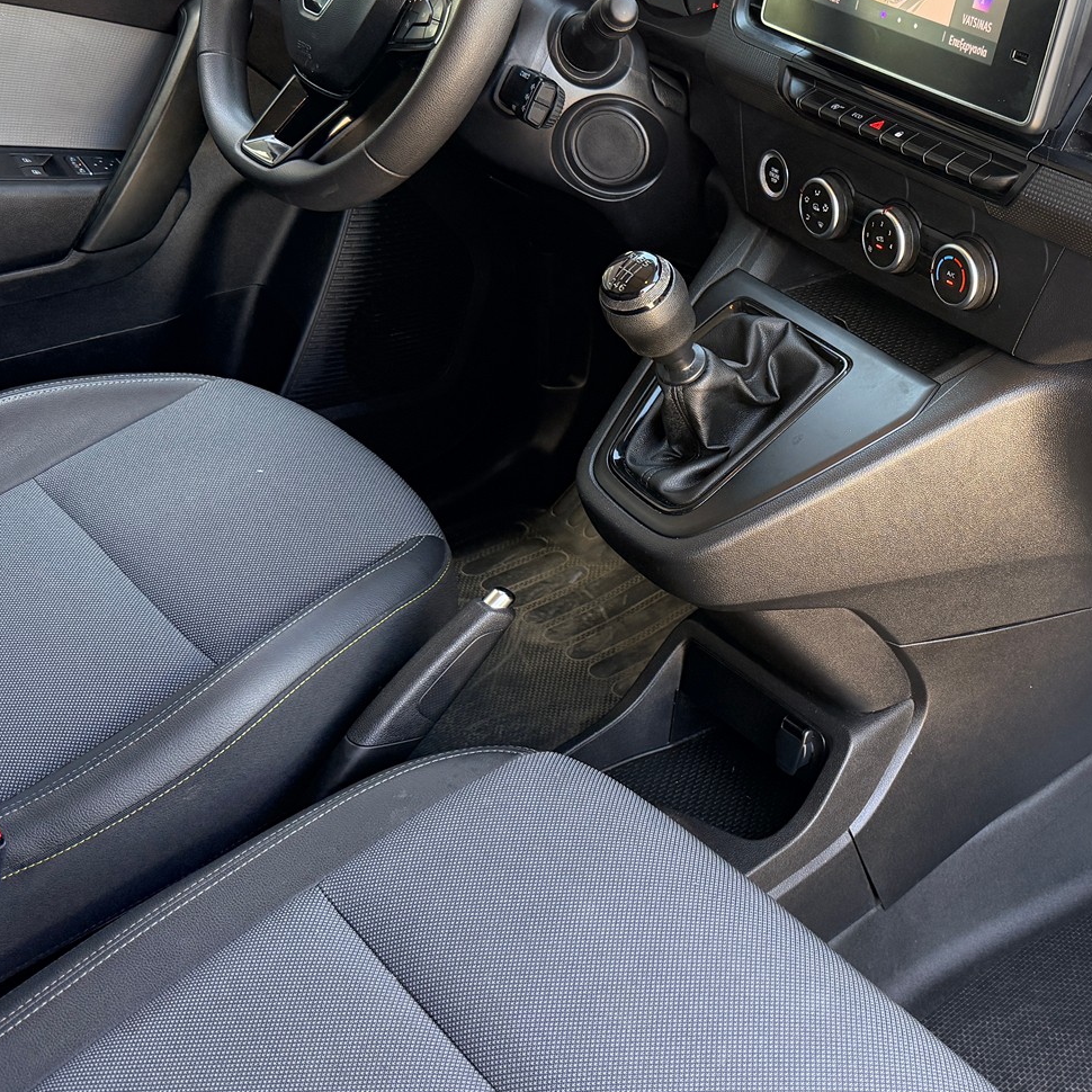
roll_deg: -1.6
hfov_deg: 38.6
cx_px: 861
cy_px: 436
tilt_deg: -30.6
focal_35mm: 42
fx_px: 1499
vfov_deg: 39.9
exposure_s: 1/130
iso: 200
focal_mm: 6.76
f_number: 1.78
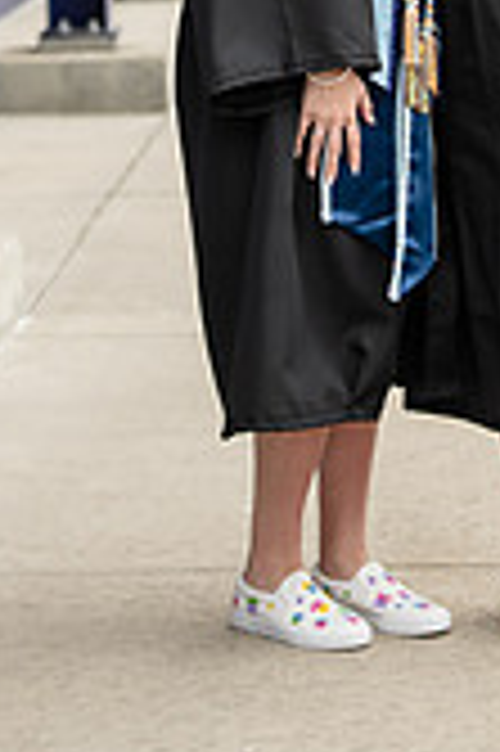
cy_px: -185
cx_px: 441
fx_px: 4780
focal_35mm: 229
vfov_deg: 8.9
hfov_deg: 6.0
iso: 320
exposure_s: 1/320
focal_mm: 85
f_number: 3.2
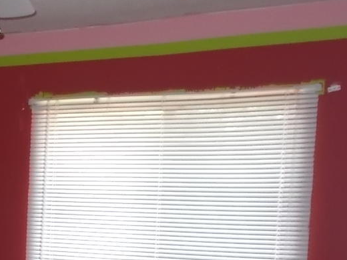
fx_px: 802
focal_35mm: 80
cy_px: 299
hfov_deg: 23.3
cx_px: -12
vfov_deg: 17.7
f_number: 3.2
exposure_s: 1/25
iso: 200
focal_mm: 4.6
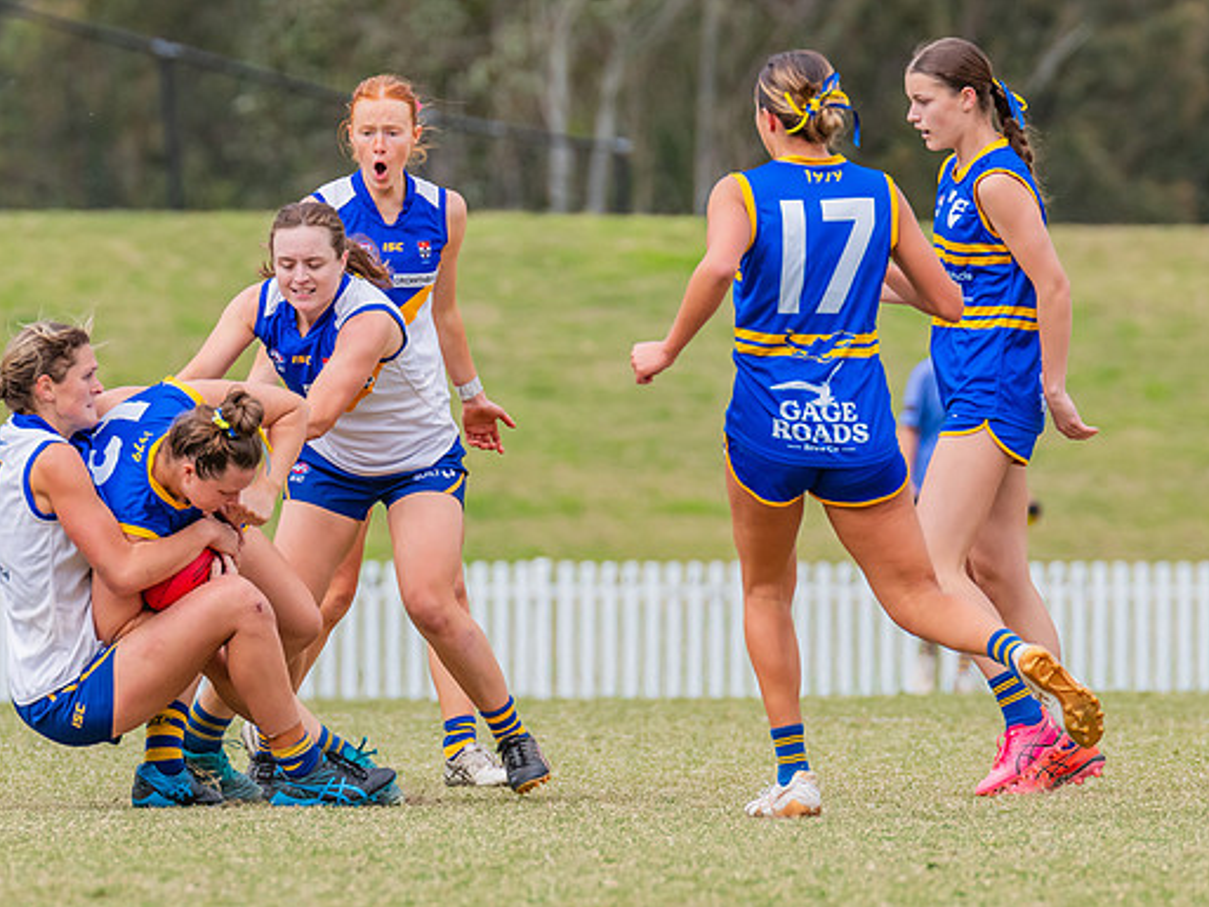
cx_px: 358
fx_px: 24594
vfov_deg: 2.1
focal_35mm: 704
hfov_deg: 2.8
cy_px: 491
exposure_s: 1/1250
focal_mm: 420
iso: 800
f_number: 8
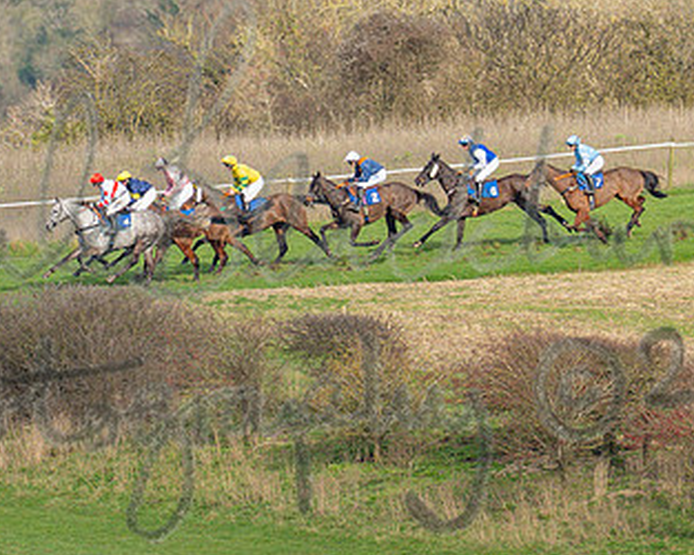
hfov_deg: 1.3
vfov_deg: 1.0
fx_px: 31119
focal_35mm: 1516
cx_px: 130
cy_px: 169
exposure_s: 1/2500
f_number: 4.5
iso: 500
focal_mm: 400
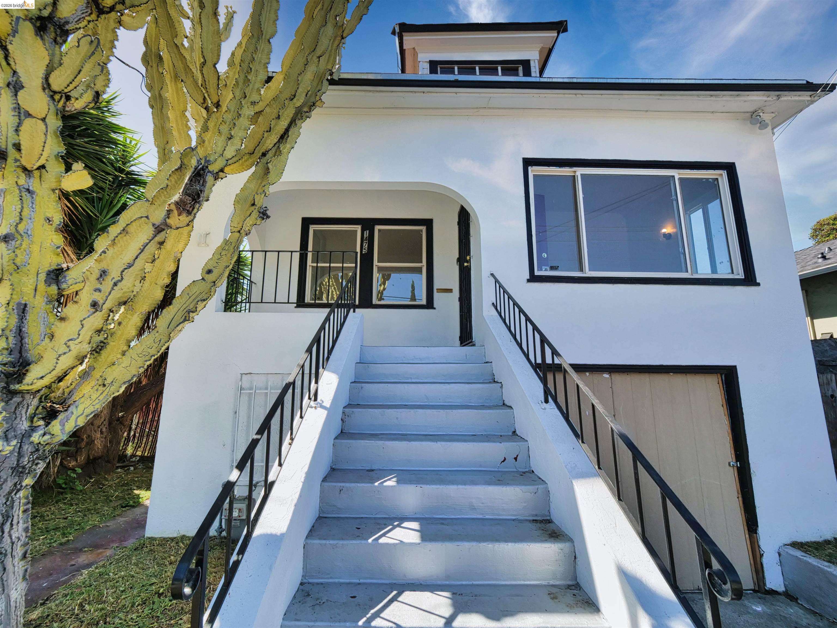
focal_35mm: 14
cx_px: 418
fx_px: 339
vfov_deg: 85.7
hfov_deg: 102.1
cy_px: 314
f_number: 6.3
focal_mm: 7
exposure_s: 1/250
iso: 100
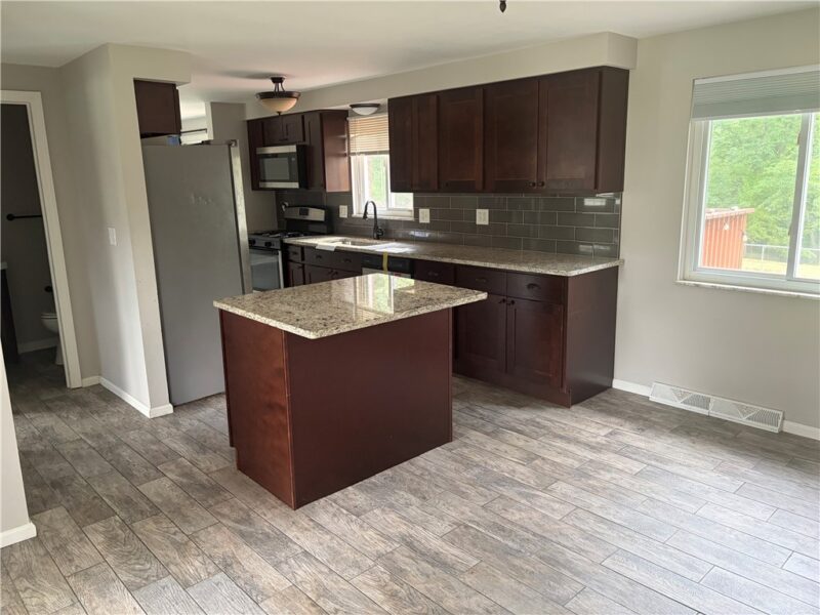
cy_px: 308
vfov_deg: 53.1
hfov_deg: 67.3
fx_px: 616
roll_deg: +2.4
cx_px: 410
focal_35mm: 26
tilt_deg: -9.0
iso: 200
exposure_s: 1/60
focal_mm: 5.96
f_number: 1.6
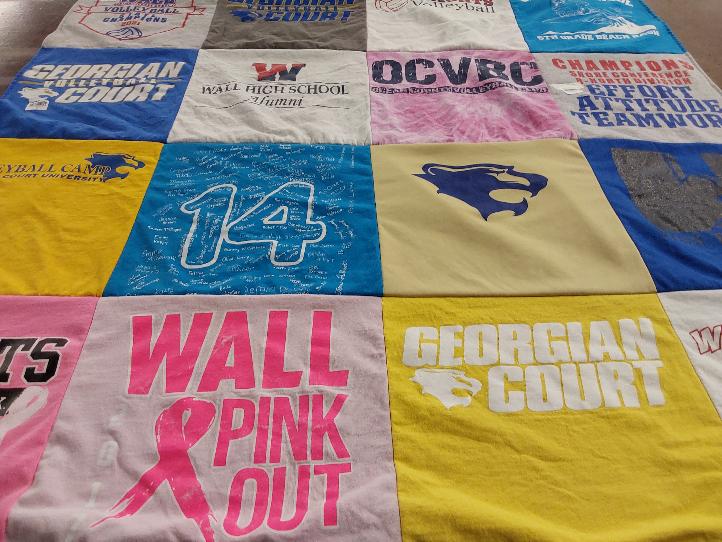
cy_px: 271
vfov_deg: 49.7
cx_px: 361
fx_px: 584
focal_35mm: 28
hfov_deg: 63.4
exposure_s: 1/60
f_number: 1.9
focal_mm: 2.91
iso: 80
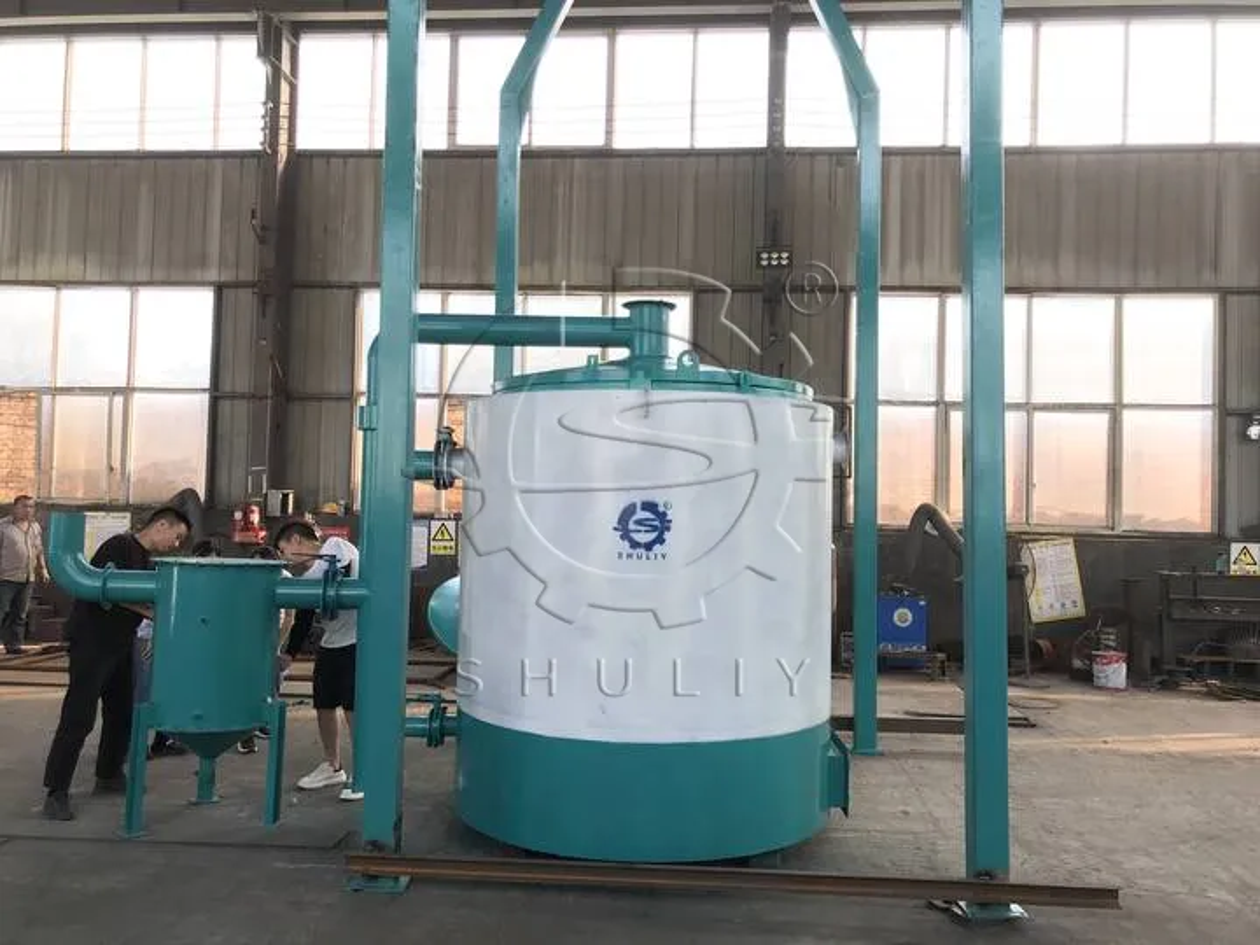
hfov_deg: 63.4
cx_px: 630
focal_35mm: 28
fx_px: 1019
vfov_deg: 49.7
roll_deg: -0.8
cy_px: 472
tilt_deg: +4.1
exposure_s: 1/113
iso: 20
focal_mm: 3.99
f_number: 1.8
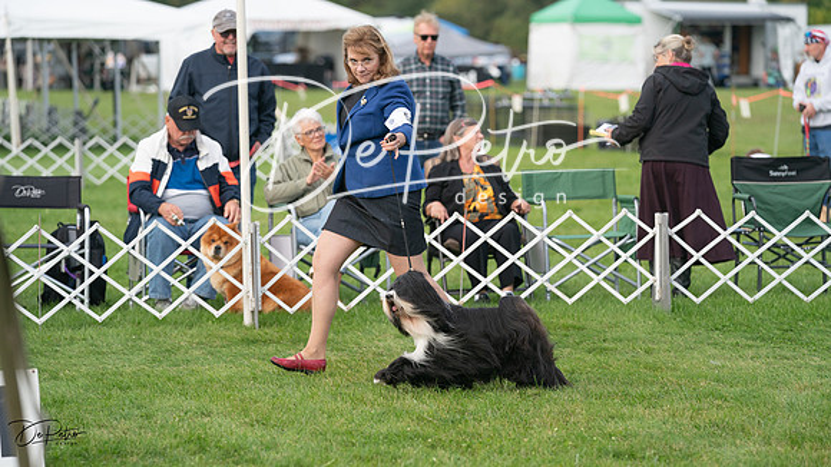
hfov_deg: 14.3
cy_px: 234
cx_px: 416
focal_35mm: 151
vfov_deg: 8.0
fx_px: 3323
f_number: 3.5
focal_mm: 144
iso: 800
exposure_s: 1/3200
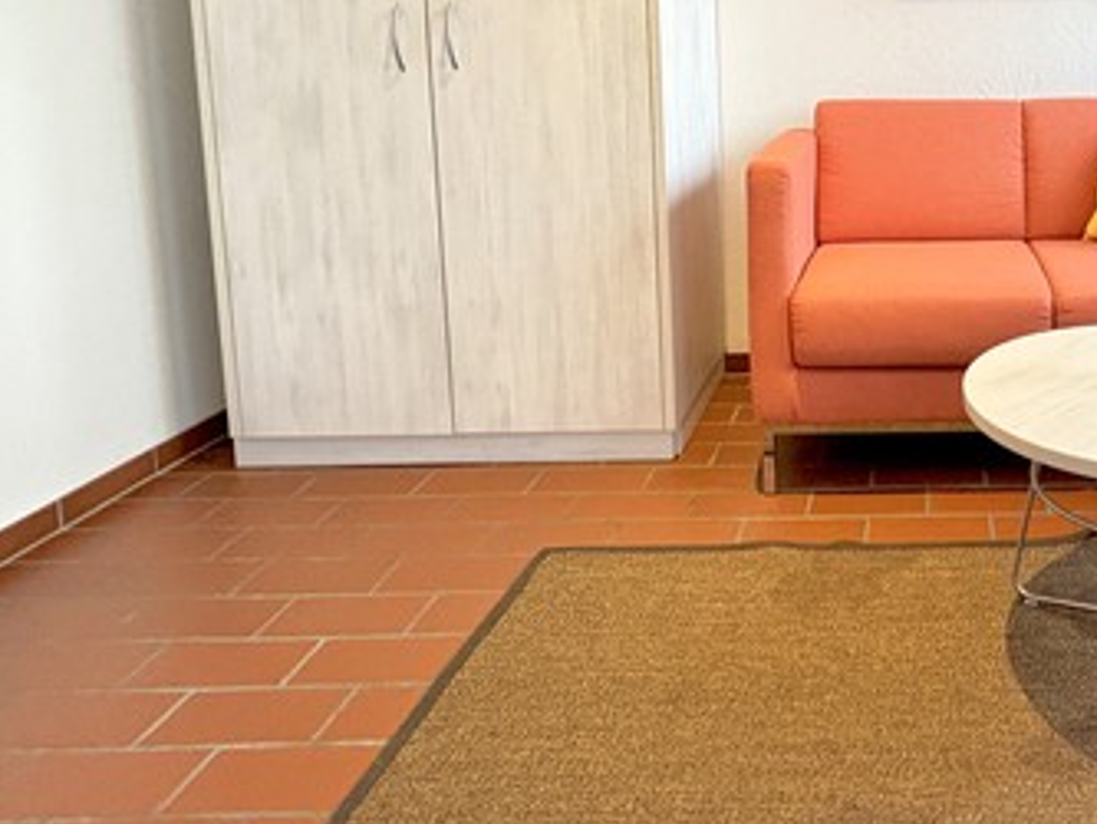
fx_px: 951
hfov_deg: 54.1
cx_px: 937
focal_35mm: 30
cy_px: 137
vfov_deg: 44.0
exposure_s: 1/50
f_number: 2.2
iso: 400
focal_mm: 2.22
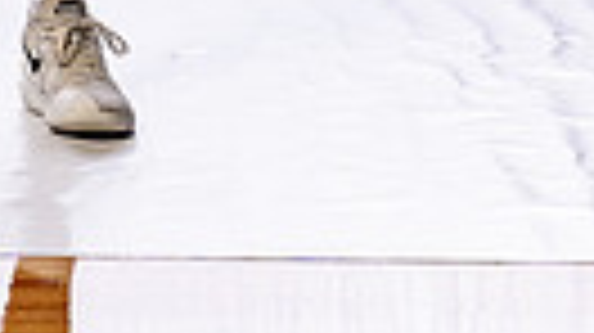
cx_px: -282
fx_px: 5886
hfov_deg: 5.7
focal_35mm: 374
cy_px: -670
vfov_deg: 3.2
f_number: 7.1
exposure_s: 1/250
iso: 250
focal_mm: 70
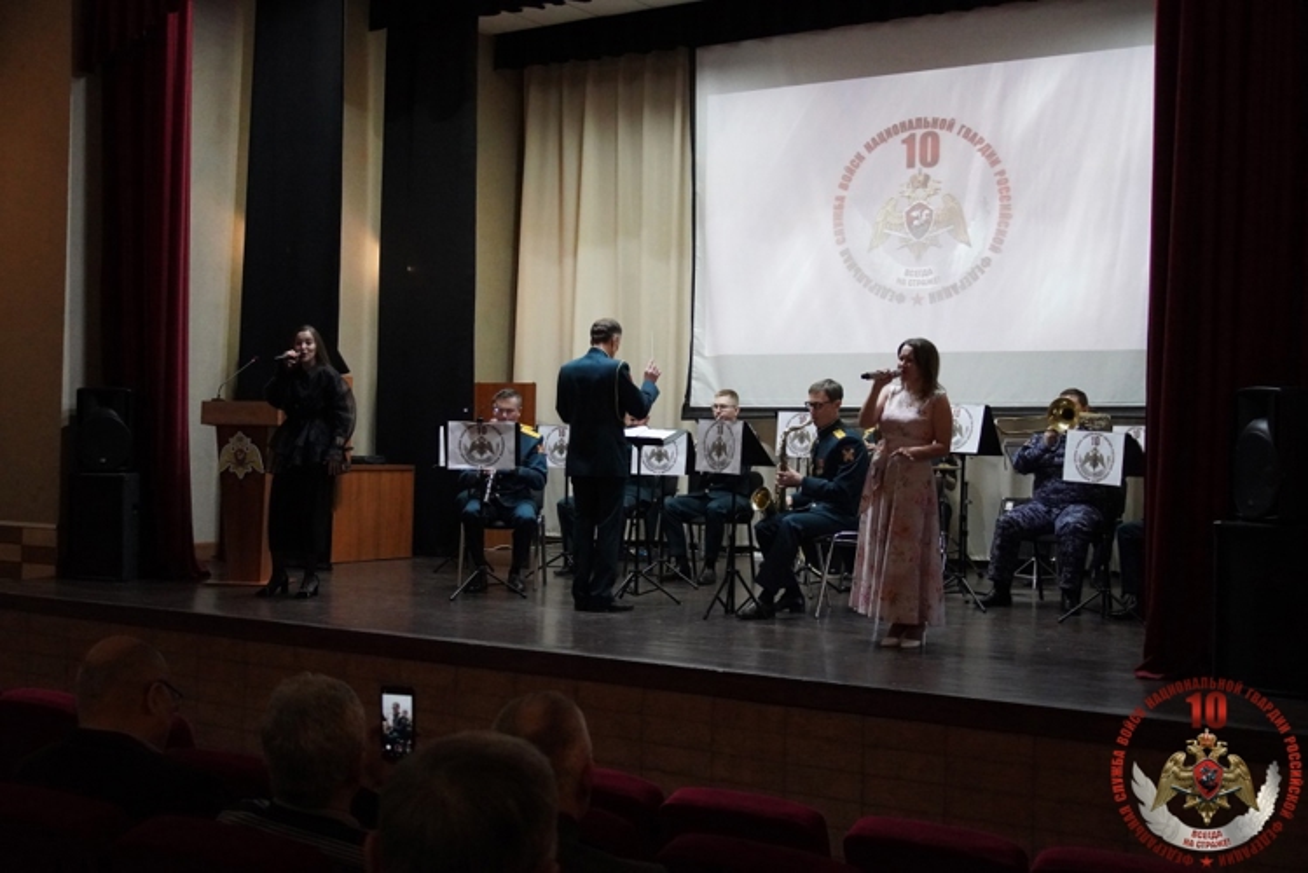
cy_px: 436
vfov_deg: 29.9
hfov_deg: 43.6
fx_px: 1636
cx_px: 654
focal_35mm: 45
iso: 6400
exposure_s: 1/125
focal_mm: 30
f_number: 4.5
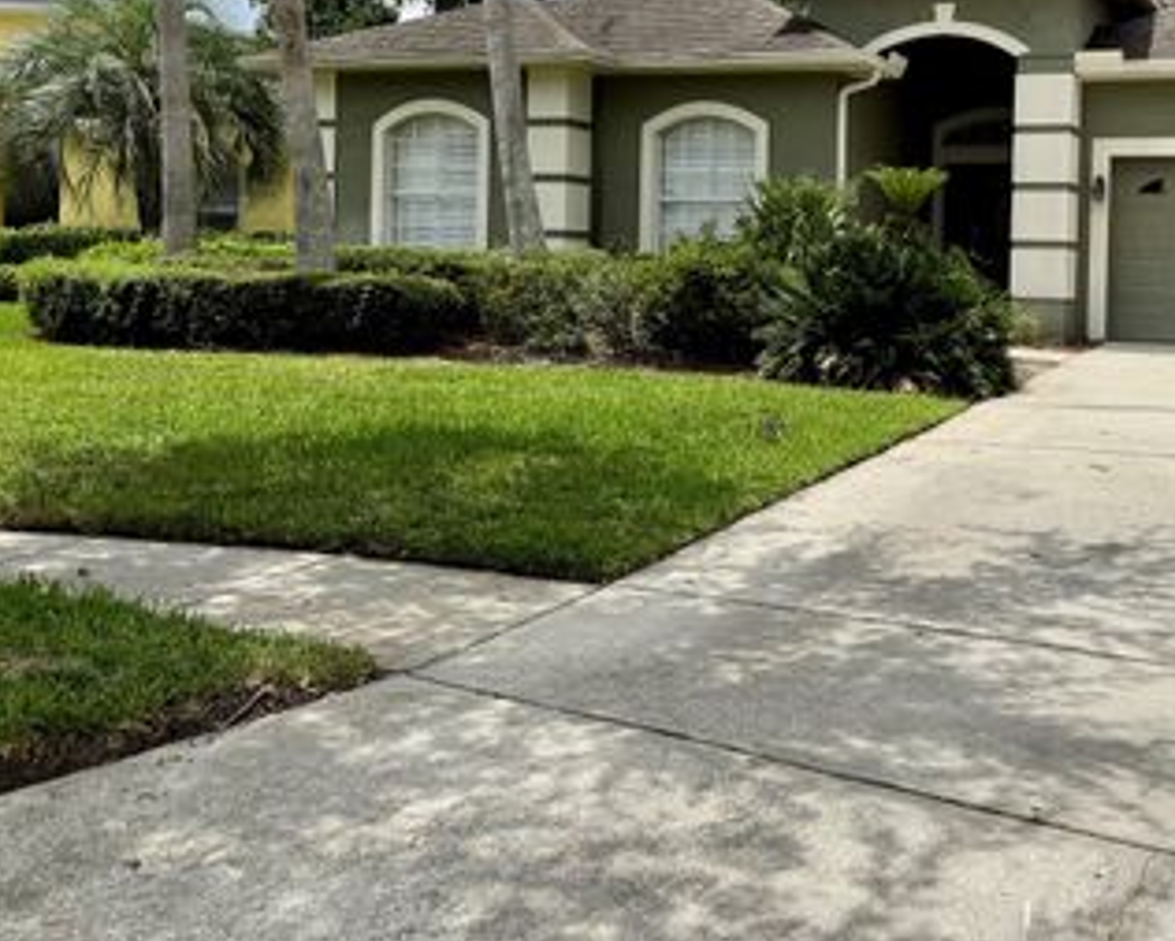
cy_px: 268
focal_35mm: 37
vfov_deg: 39.4
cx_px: 859
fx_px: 1287
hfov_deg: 47.5
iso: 80
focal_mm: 6.76
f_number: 1.78
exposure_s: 1/7353
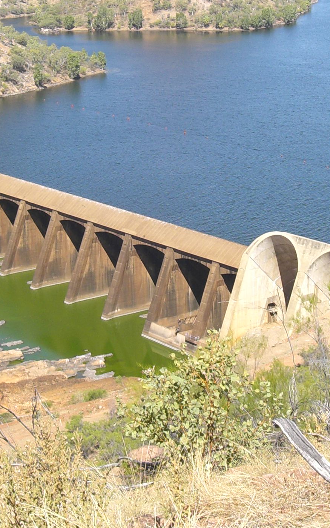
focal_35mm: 81
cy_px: 174
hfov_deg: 16.1
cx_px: 160
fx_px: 1166
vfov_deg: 25.4
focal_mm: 6.3
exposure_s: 1/320
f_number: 4.4
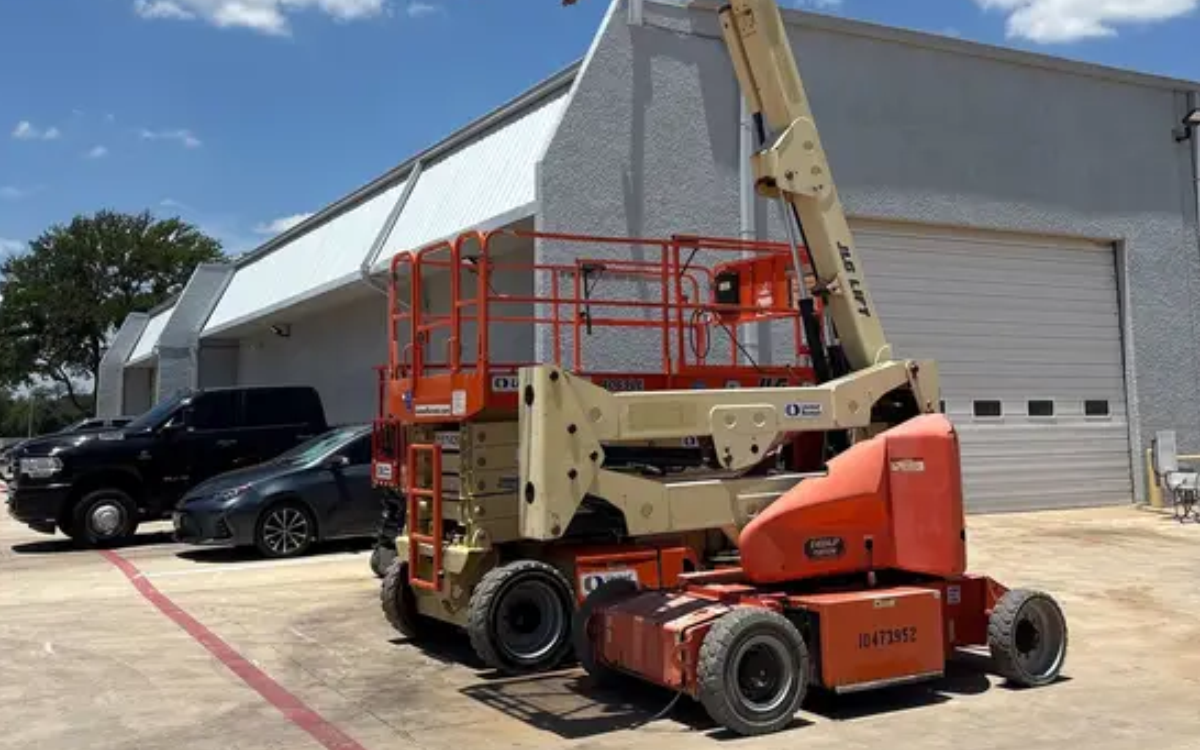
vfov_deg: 34.2
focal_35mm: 37
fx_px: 1210
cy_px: 269
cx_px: 598
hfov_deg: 52.8
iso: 50
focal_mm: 5.96
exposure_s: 1/5814
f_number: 1.6
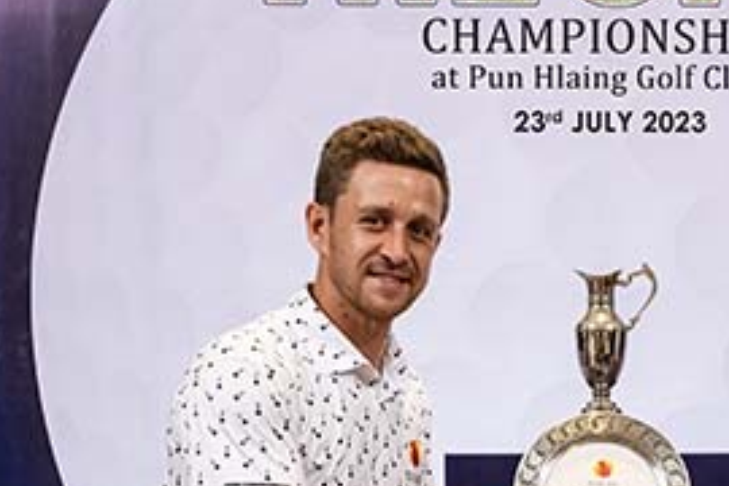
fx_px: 1944
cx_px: 567
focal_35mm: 96
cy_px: 699
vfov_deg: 13.5
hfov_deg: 21.0
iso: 3200
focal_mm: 27
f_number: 6.3
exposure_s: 1/200
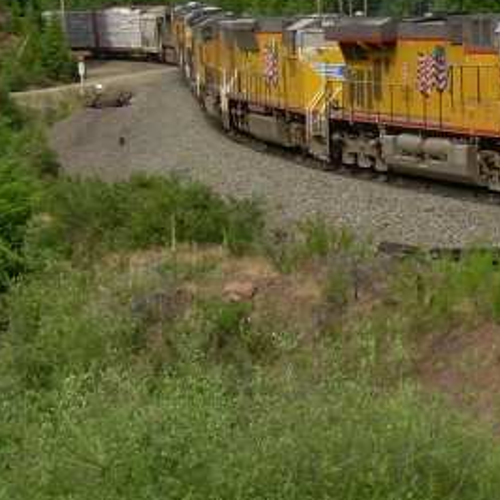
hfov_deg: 10.6
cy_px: 145
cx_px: 643
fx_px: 2647
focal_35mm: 162
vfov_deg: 10.8
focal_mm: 10.3
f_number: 5.7
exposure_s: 1/193
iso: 50
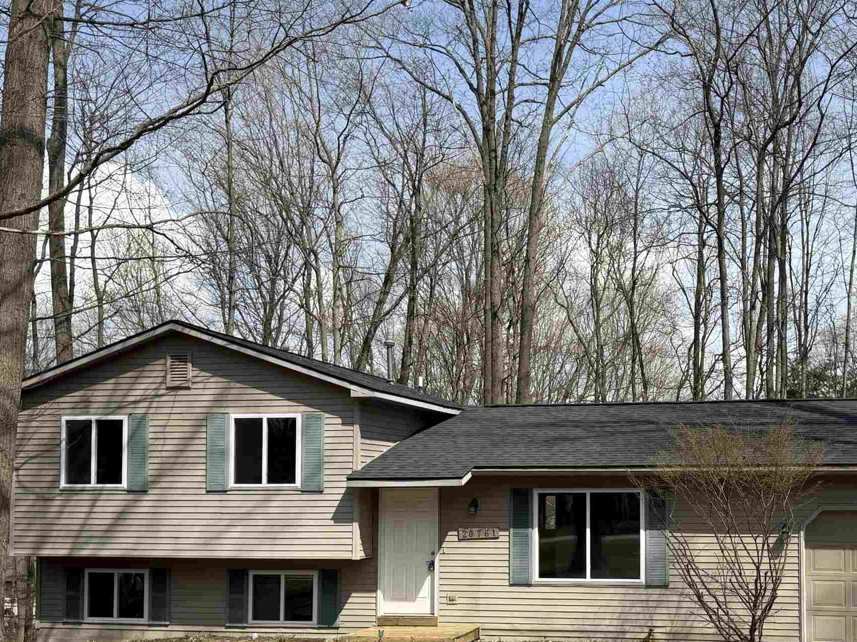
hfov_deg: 42.5
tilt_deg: +0.7
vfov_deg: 33.1
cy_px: 464
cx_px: 642
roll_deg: +0.0
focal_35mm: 43
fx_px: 1064
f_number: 1.78
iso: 80
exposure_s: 1/3425
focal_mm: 6.76
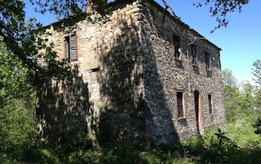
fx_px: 270
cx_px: 132
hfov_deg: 51.5
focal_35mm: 38
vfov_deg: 33.6
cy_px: 85
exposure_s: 1/690
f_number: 2.4
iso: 64
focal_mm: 4.28
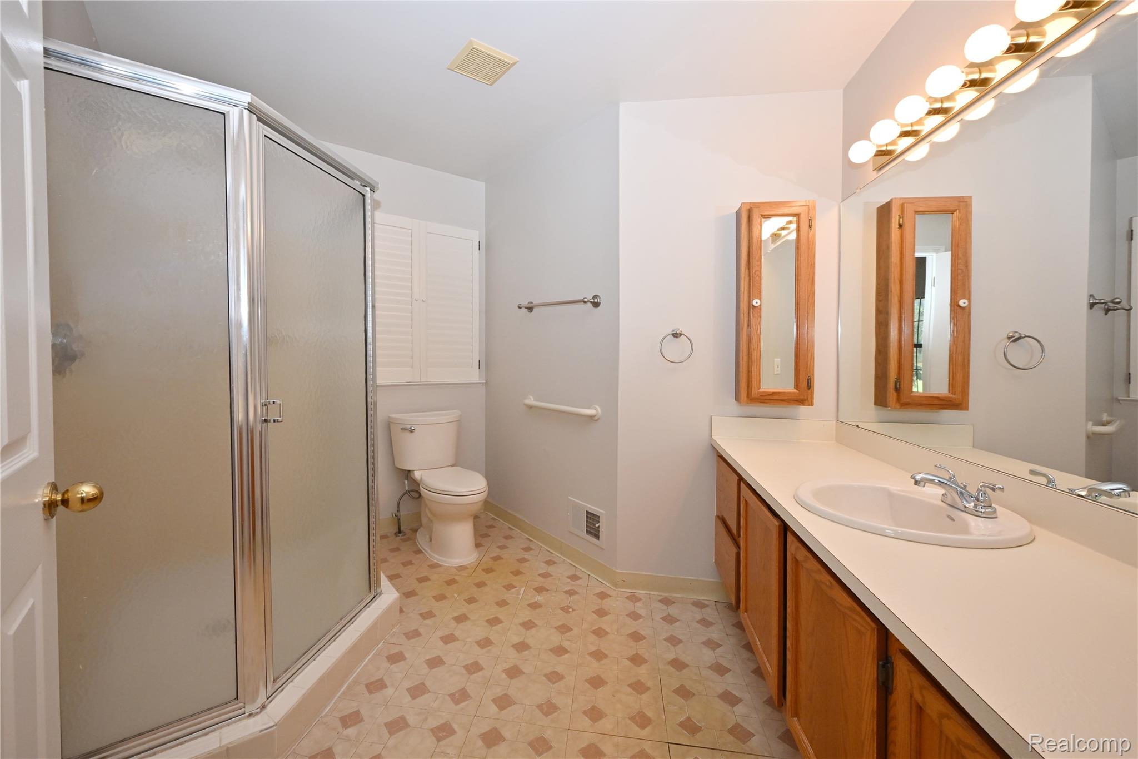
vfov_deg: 81.2
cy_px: 380
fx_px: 442
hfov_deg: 104.3
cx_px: 569
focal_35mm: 14
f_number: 10
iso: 800
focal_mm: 14
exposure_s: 1/60
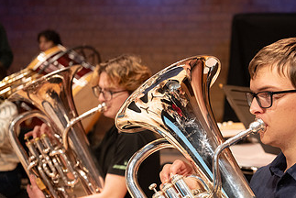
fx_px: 576
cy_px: 137
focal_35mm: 70
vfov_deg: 19.4
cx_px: 252
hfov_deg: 28.0
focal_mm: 39
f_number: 2.8
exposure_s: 1/320
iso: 640
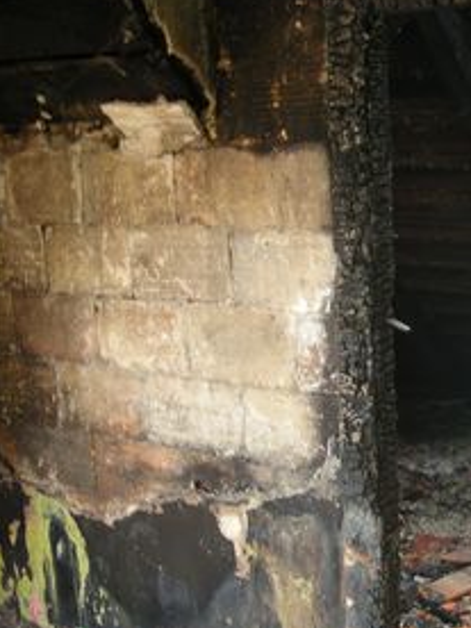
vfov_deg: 33.7
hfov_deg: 25.4
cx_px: 346
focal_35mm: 57
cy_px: 354
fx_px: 1034
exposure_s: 1/7.9
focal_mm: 5.7
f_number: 2.8
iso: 141
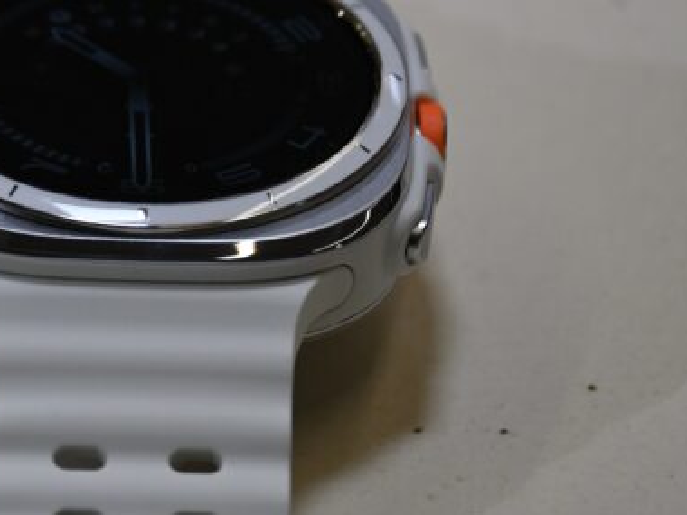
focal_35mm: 729
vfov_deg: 2.0
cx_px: 121
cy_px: 114
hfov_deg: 2.7
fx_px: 14468
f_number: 6.3
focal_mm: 250
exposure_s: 1/250
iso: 450
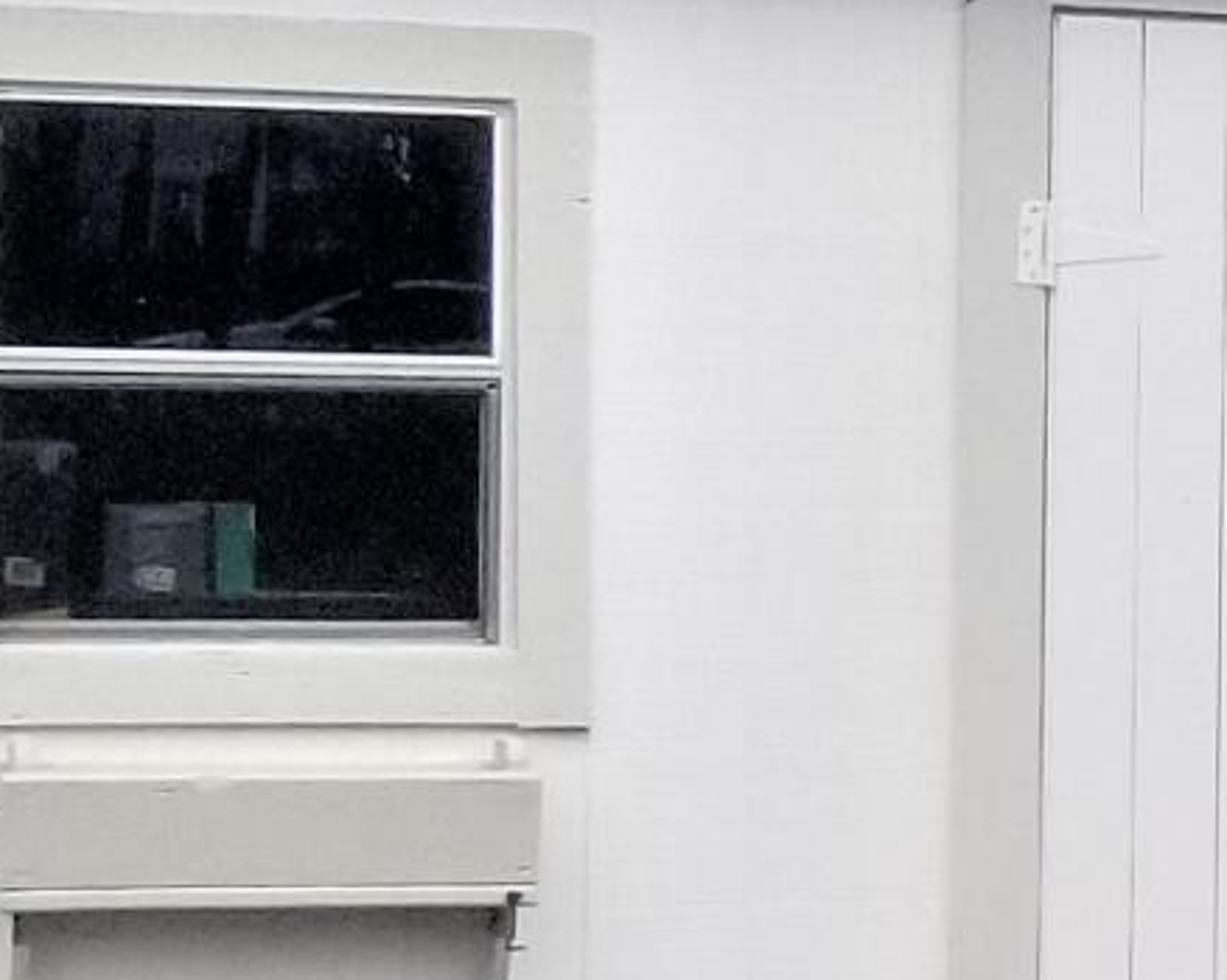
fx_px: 6316
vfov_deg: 8.9
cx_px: 3779
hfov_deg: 8.9
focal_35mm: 174
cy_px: 451
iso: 50
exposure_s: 1/1336
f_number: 1.7
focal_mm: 4.25
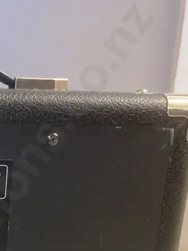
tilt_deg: -19.6
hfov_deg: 16.1
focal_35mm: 85
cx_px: -84
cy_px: 315
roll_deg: -0.1
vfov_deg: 21.1
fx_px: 615
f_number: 1.8
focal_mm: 3.99
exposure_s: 1/50
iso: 200
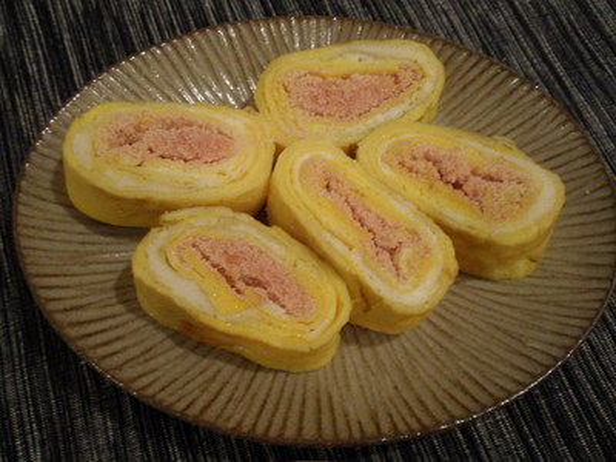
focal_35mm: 37
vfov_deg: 38.7
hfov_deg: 50.1
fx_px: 658
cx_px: 308
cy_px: 231
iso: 100
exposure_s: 1/4
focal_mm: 6.6
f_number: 3.5
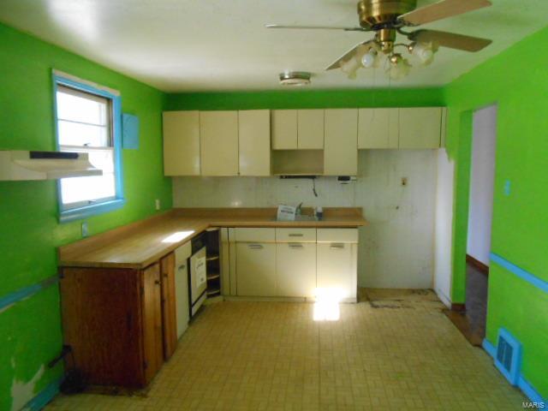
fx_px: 412
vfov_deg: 53.1
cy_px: 206
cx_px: 274
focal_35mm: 26
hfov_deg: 67.3
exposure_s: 1/125
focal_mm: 4.6
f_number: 3.2
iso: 800
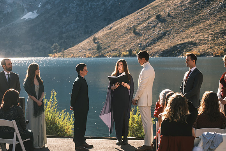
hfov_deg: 26.2
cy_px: 76
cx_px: 113
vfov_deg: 17.6
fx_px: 486
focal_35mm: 77
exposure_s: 1/950
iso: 200
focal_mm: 50
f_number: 2.8
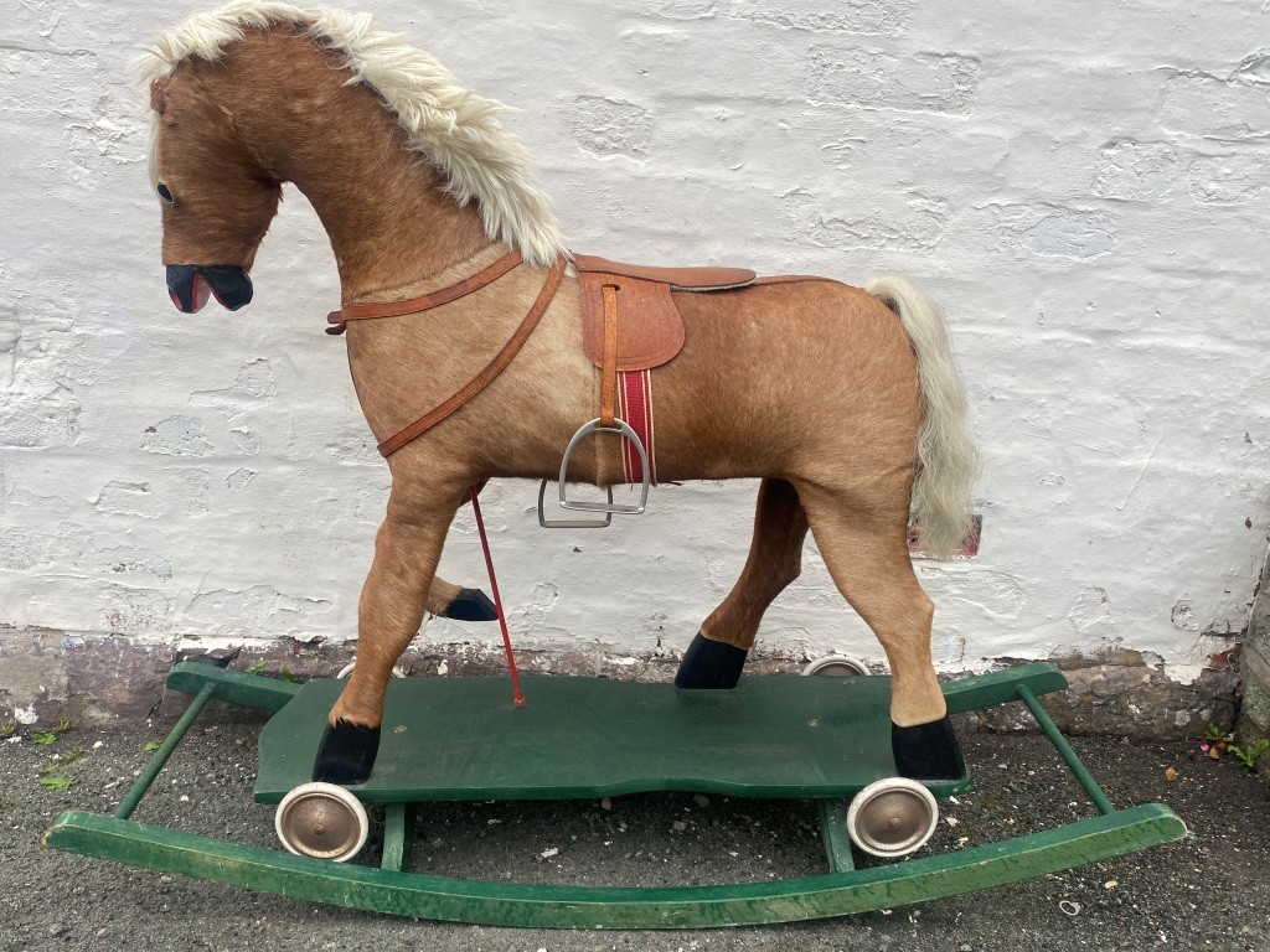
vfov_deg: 53.1
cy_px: 476
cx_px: 635
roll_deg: -4.5
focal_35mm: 26
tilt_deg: -16.6
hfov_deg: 67.3
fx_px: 954
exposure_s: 1/339
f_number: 1.8
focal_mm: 4.25
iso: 32
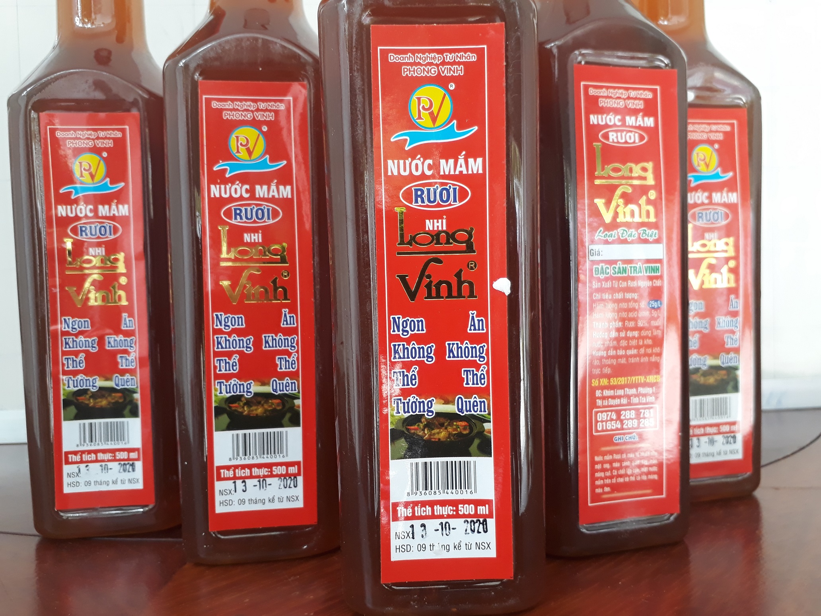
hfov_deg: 65.3
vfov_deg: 51.4
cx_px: 410
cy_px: 308
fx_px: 640
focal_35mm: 27
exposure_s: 1/33
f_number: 1.9
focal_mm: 3.6
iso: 100
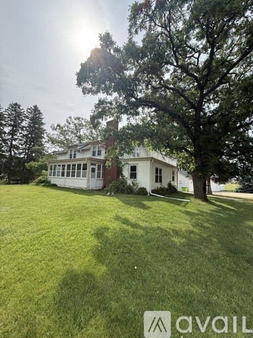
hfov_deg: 85.7
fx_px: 136
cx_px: 126
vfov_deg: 102.1
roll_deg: -3.3
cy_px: 169
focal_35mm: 14
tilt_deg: +4.5
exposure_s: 1/1145
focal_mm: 2.22
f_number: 2.2
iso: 64
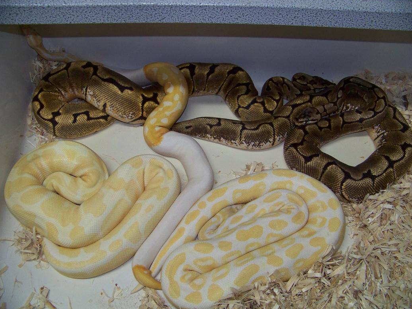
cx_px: 205
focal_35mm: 37
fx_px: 440
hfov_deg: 50.1
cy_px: 155
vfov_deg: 38.7
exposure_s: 1/30
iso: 200
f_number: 2.8
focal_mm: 5.85
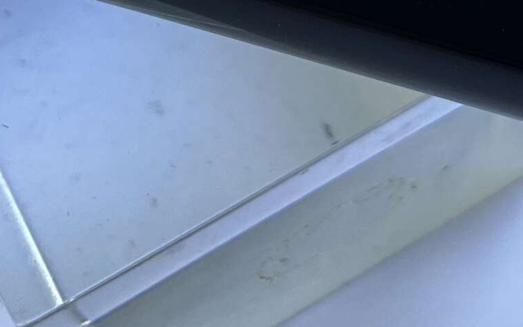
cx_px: 446
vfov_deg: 12.1
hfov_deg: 19.9
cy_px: -159
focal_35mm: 103
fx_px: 1469
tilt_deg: -63.5
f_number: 1.8
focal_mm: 3
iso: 32
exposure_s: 1/122
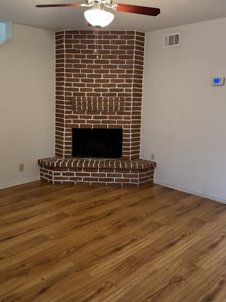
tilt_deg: -7.5
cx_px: 105
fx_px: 270
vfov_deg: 58.2
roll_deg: -0.1
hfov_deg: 45.4
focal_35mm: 31
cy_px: 136
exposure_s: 1/60
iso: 400
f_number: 1.78
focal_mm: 6.76
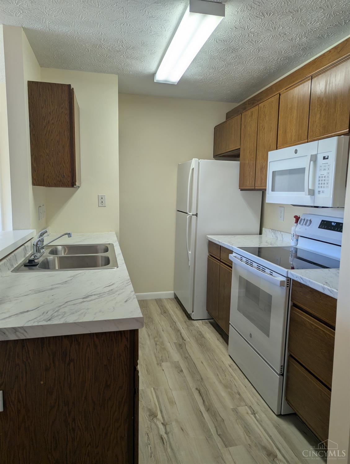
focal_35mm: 24
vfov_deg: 71.5
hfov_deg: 56.9
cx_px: 175
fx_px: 323
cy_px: 232
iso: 30
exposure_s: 1/30
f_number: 1.85
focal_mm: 6.81
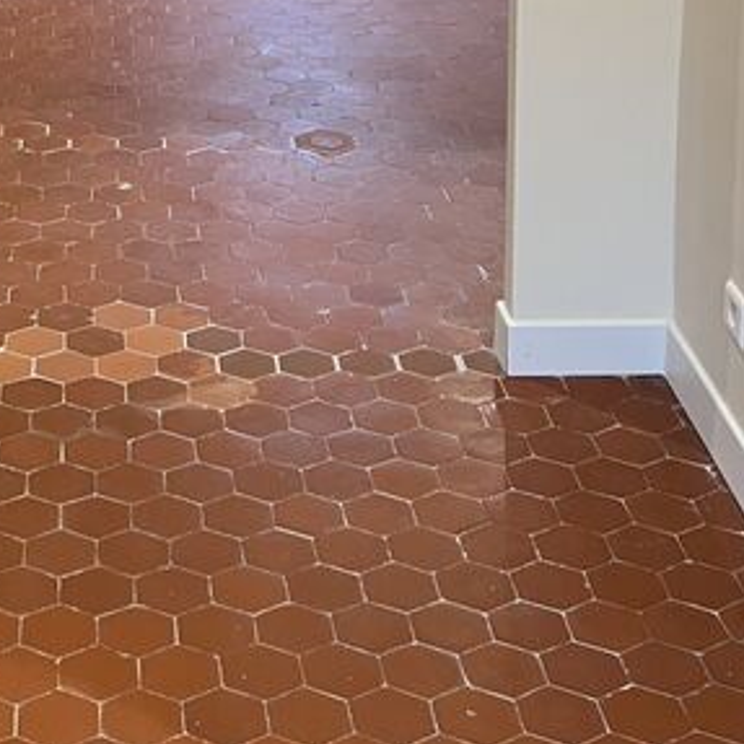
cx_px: 60
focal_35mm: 80
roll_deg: +1.8
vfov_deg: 19.9
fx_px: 1945
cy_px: -223
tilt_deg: -10.8
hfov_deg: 21.1
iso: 80
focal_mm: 5.7
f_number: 1.5
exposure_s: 1/50
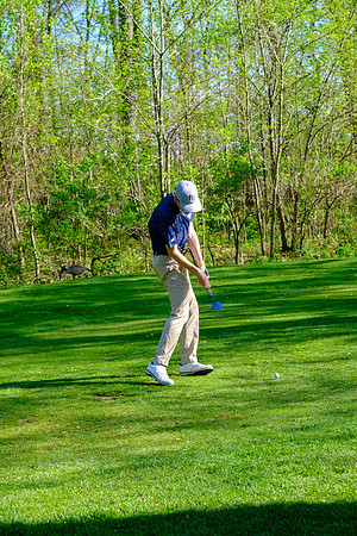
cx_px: 178
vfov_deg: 24.2
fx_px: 1249
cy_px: 268
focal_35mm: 84
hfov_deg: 16.3
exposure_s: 1/210
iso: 250
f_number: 5.6
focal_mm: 56.3
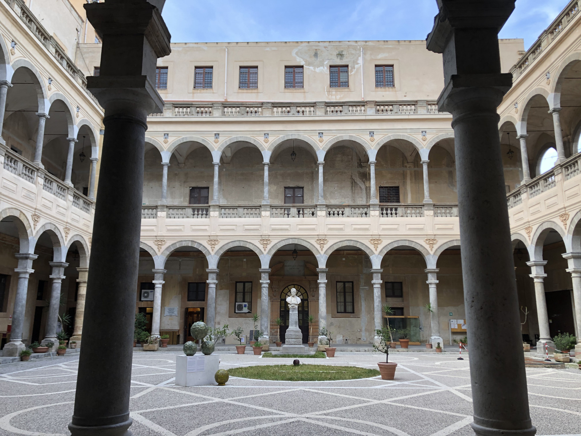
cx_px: 290
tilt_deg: +10.9
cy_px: 218
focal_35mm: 28
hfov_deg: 63.4
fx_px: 470
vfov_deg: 49.7
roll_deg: +0.6
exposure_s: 1/120
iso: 20
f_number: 1.8
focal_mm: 4
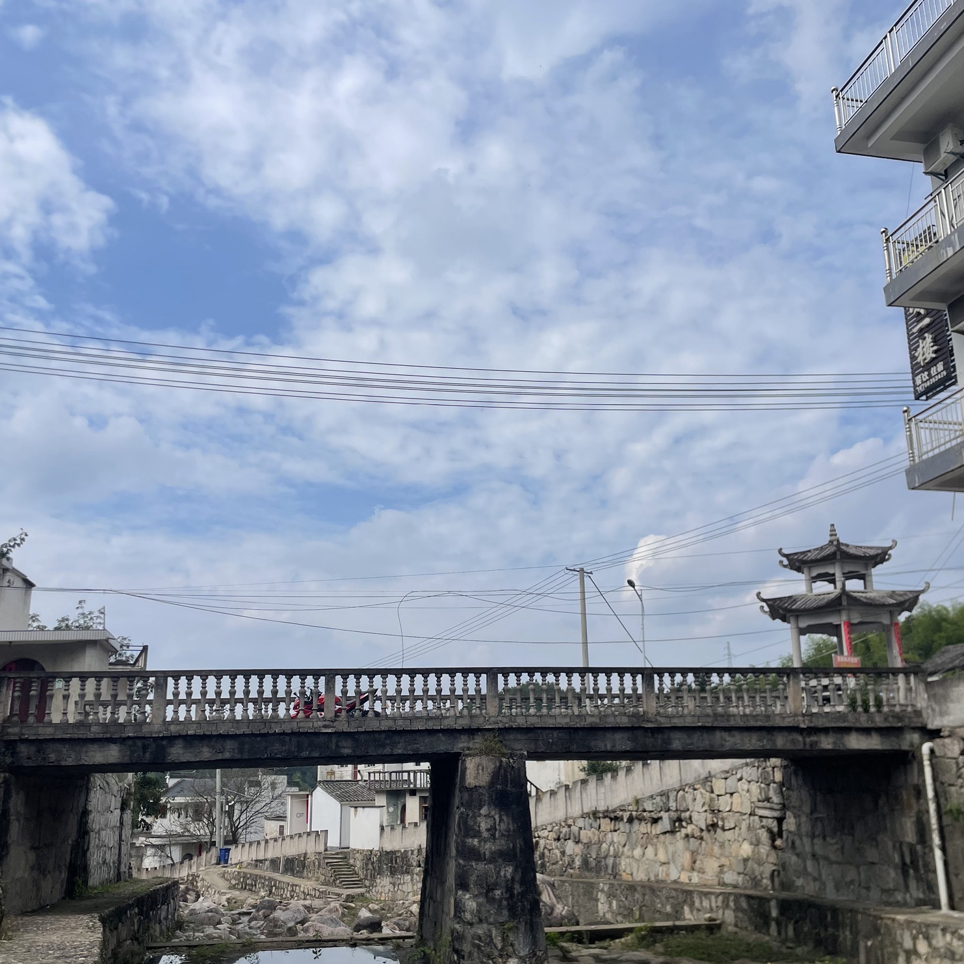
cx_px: 478
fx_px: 977
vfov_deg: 52.3
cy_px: 559
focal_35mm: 31
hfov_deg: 52.5
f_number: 1.6
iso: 32
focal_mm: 4.2
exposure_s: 1/5814
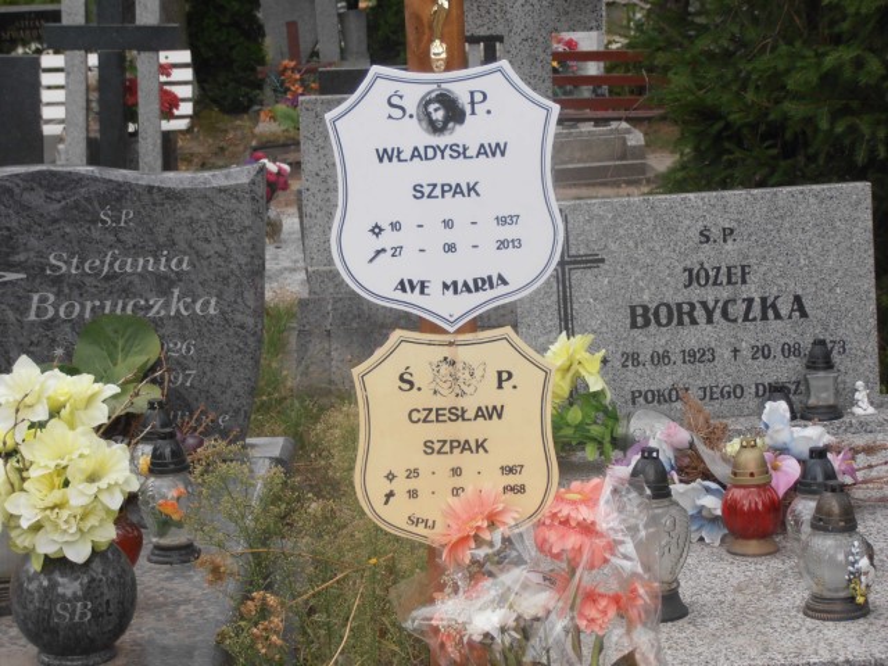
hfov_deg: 17.7
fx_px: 2847
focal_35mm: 111
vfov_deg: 13.3
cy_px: 333
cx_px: 444
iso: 80
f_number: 5.5
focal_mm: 19.64
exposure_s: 1/100
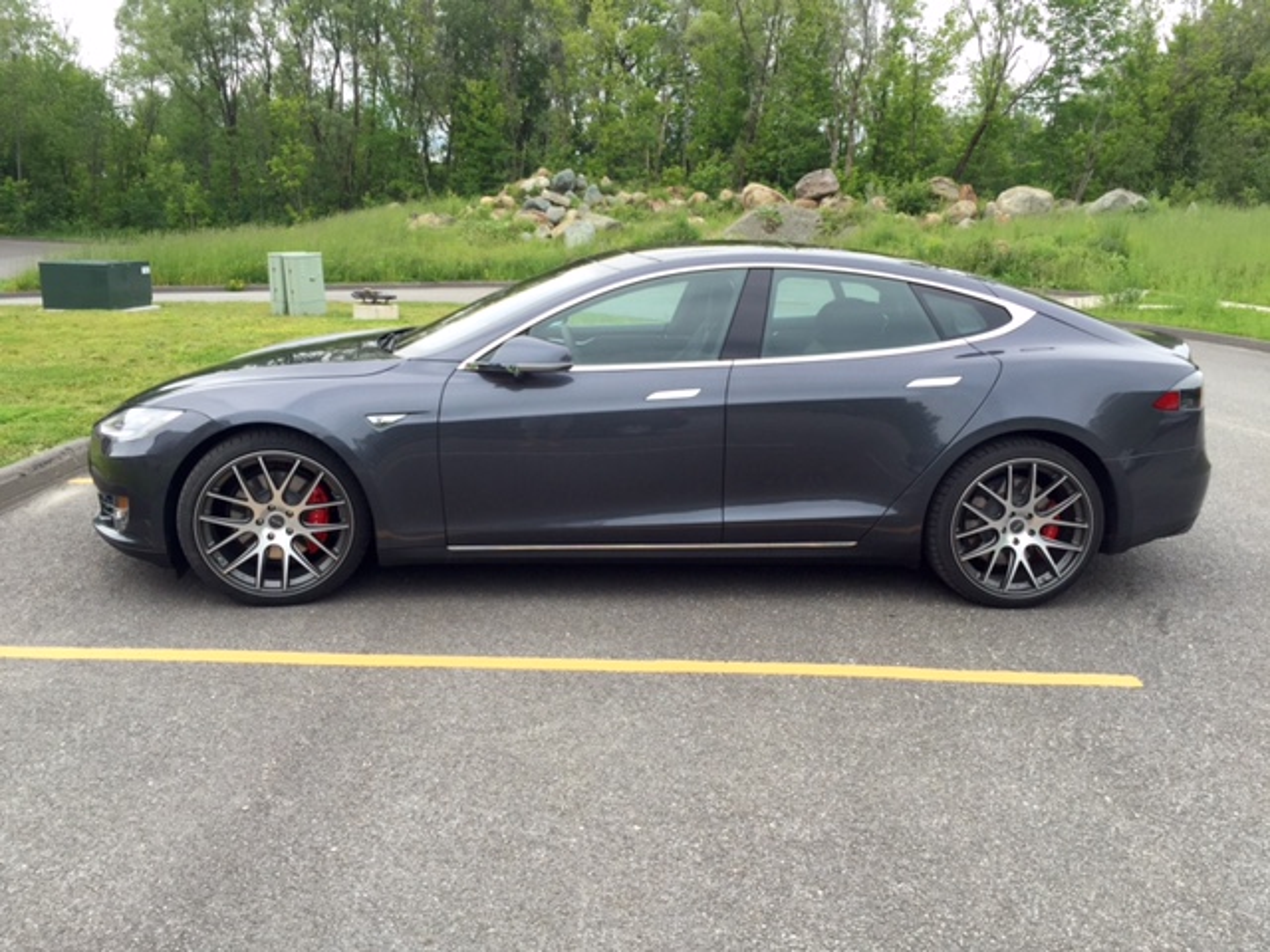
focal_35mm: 29
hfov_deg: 61.7
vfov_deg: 48.2
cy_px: 476
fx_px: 1064
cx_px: 635
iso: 32
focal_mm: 4.15
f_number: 2.2
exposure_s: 1/618
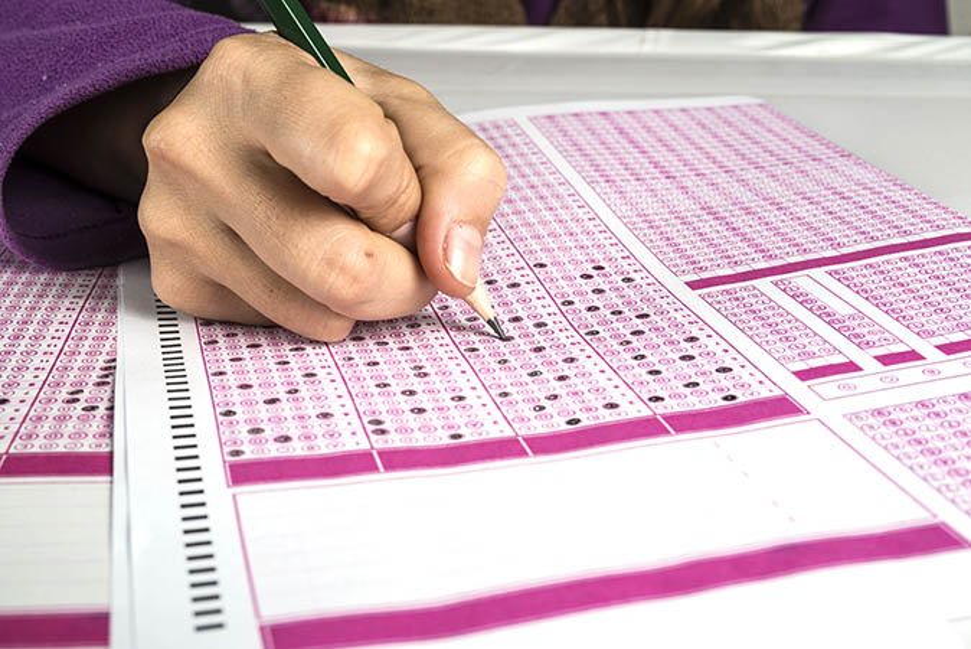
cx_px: 486
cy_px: 324
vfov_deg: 27.0
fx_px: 1349
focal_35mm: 50
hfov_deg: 39.6
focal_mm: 50
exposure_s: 1/60
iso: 100
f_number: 16
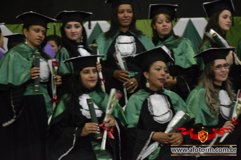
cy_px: 80
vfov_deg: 15.7
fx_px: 582
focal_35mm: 87
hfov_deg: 23.4
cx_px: 120
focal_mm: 58
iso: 3200
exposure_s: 1/30
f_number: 5
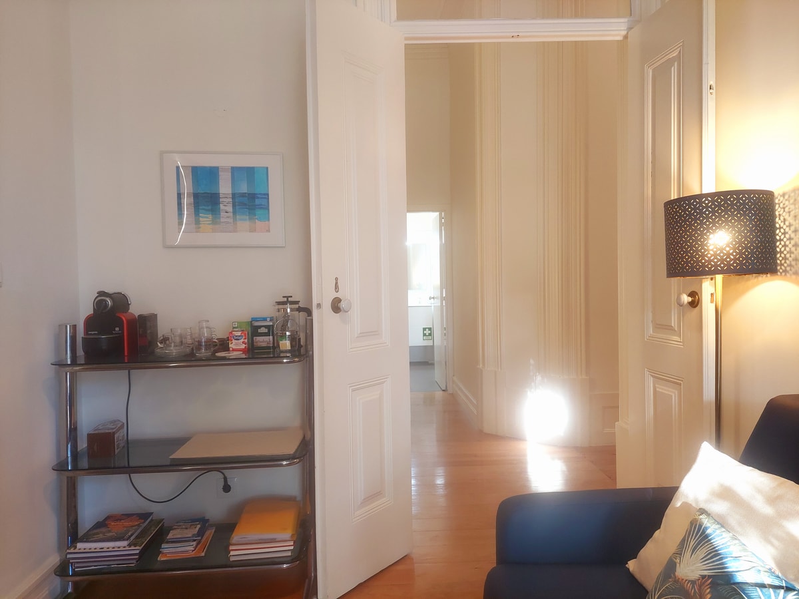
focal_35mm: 25
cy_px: 300
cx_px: 400
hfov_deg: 69.4
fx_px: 577
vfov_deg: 54.9
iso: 320
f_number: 1.8
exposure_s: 1/50
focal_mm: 5.23
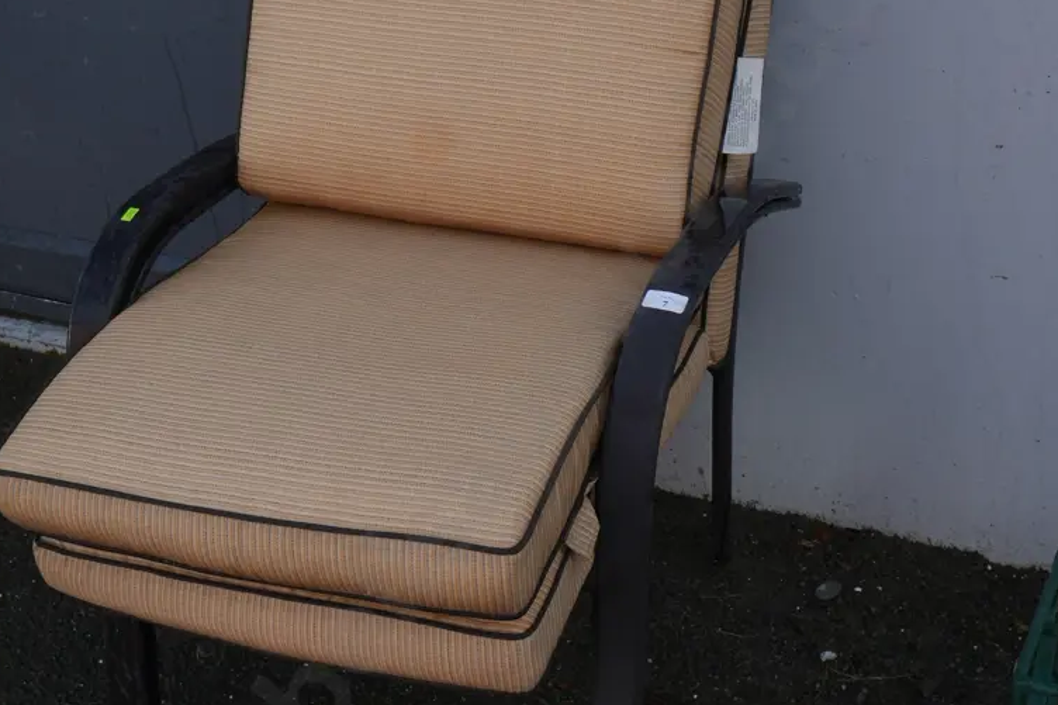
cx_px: 528
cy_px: 415
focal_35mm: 51
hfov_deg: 38.9
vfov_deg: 26.4
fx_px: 1498
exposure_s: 1/250
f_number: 6.3
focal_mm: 18
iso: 200
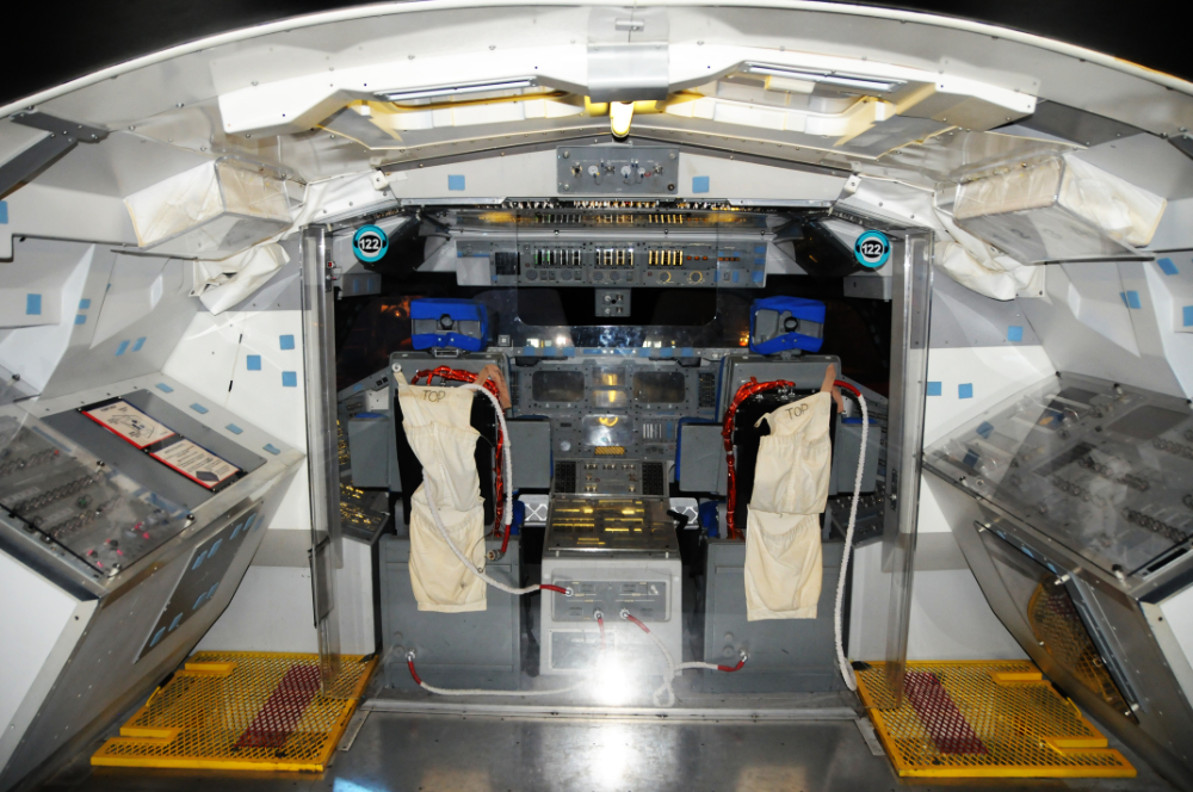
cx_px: 596
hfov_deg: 67.4
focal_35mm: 27
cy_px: 396
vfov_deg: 47.8
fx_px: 894
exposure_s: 1/160
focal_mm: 18
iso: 1000
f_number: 3.5
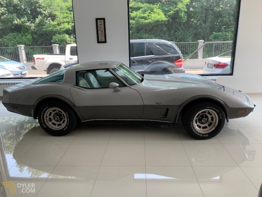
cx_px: 131
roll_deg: +1.4
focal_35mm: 26
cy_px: 98
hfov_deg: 67.3
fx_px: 197
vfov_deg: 53.1
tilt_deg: -15.8
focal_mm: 4.25
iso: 32
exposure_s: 1/121
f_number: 1.8
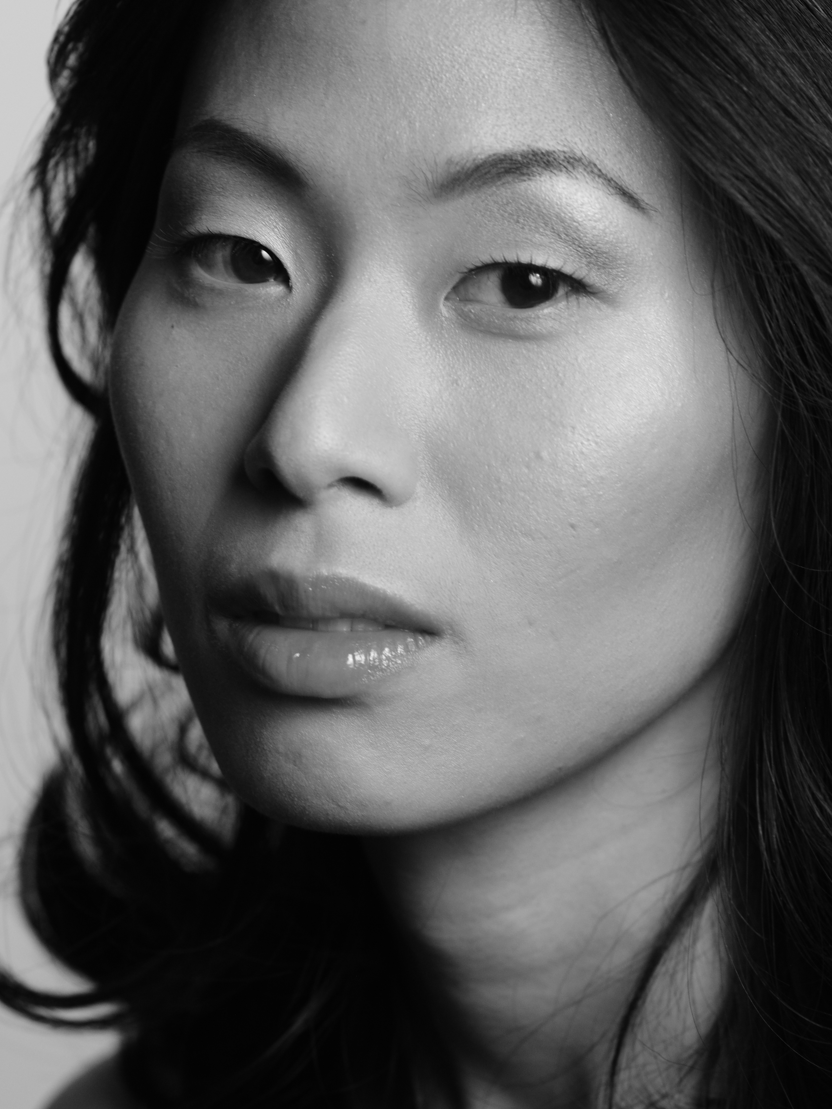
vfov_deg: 10.7
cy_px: 658
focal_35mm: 185
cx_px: 600
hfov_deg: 8.0
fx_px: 5929
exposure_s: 1/250
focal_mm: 105
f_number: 5
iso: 400
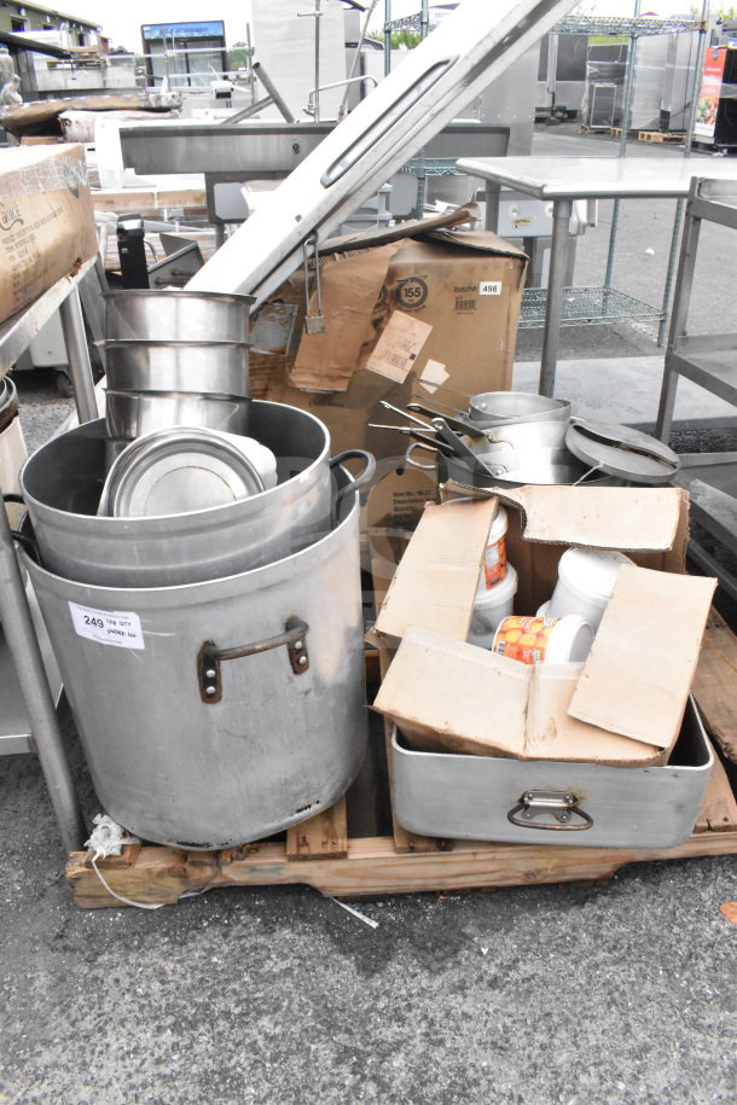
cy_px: 552
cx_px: 368
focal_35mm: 27
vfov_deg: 67.4
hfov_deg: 47.9
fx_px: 829
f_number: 14
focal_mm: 18
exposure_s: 1/800
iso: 6400
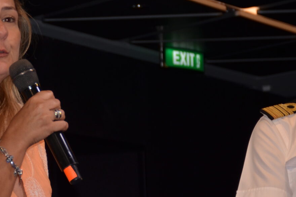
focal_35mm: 304
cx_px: 17
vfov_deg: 4.5
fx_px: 2498
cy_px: 161
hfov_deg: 6.8
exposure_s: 1/125
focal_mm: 70
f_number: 5
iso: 220
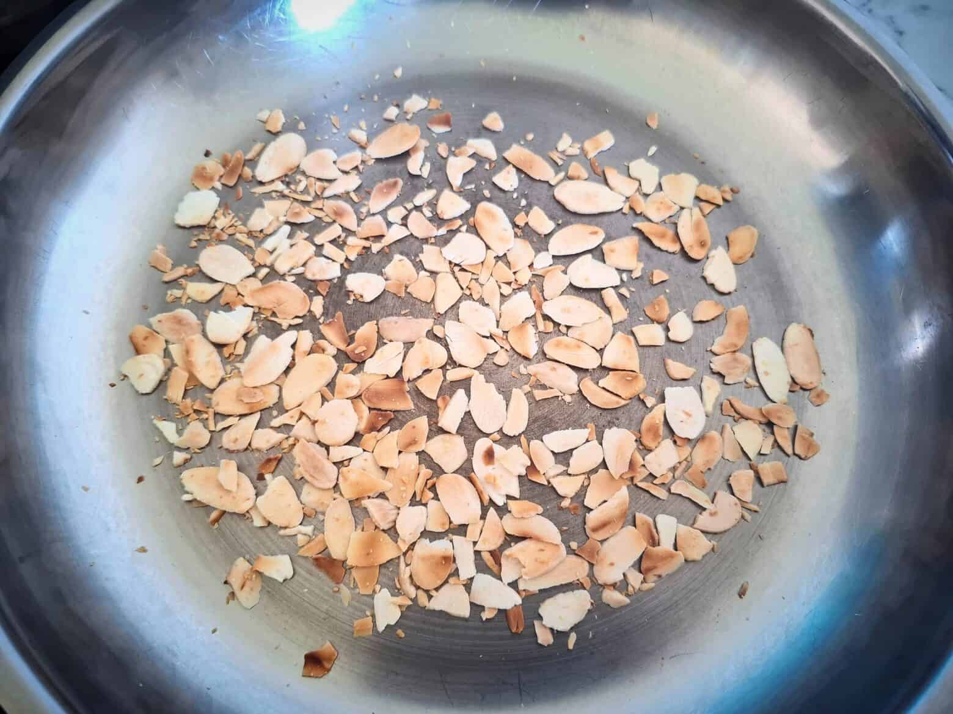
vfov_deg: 58.9
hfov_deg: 73.9
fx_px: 633
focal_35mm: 23
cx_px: 476
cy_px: 357
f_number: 1.8
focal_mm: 5.54
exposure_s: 1/33
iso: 250
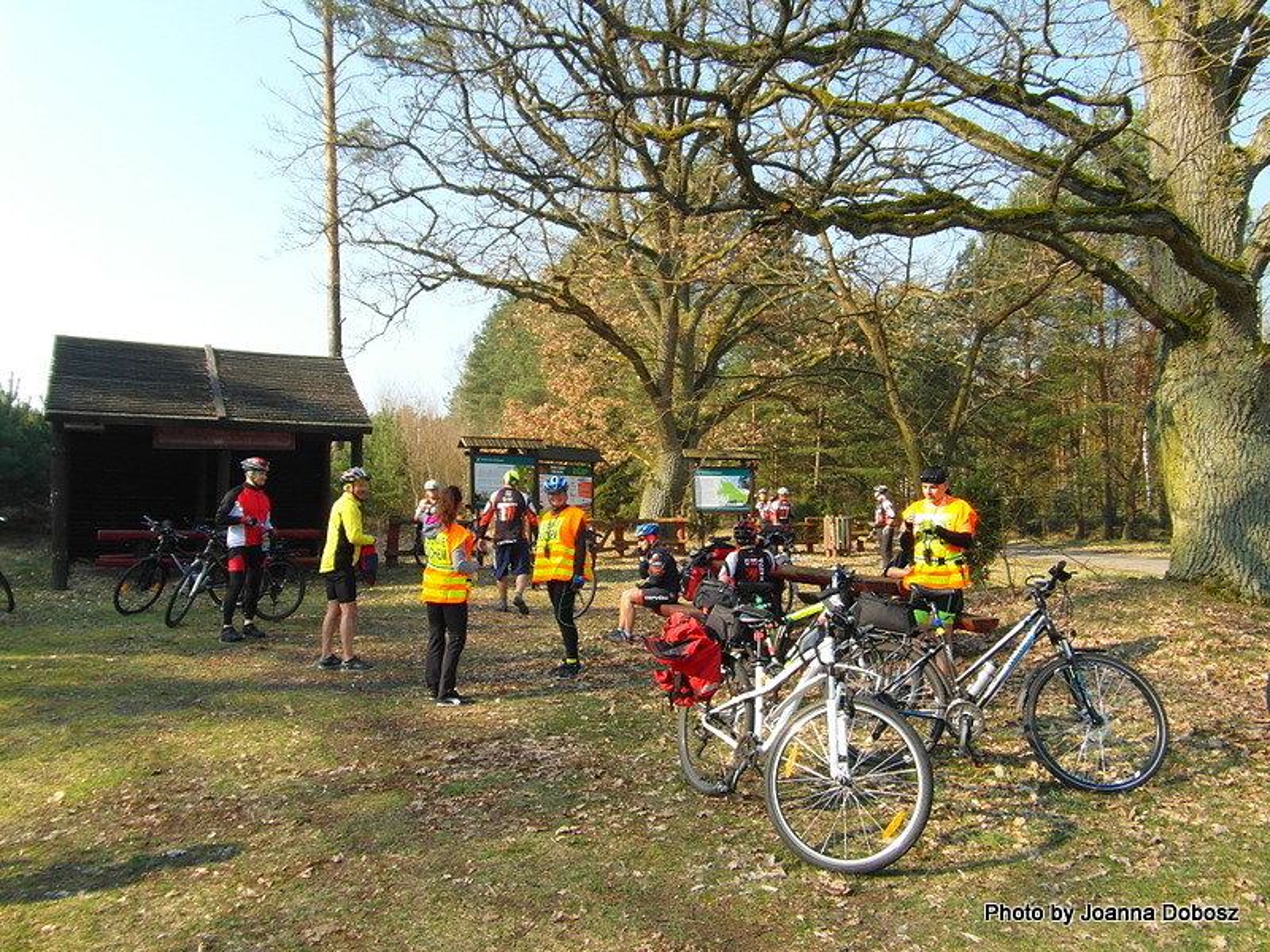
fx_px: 881
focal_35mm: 24
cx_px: 635
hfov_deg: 71.6
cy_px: 476
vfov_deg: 56.8
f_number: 3.2
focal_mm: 4
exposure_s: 1/350
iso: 100
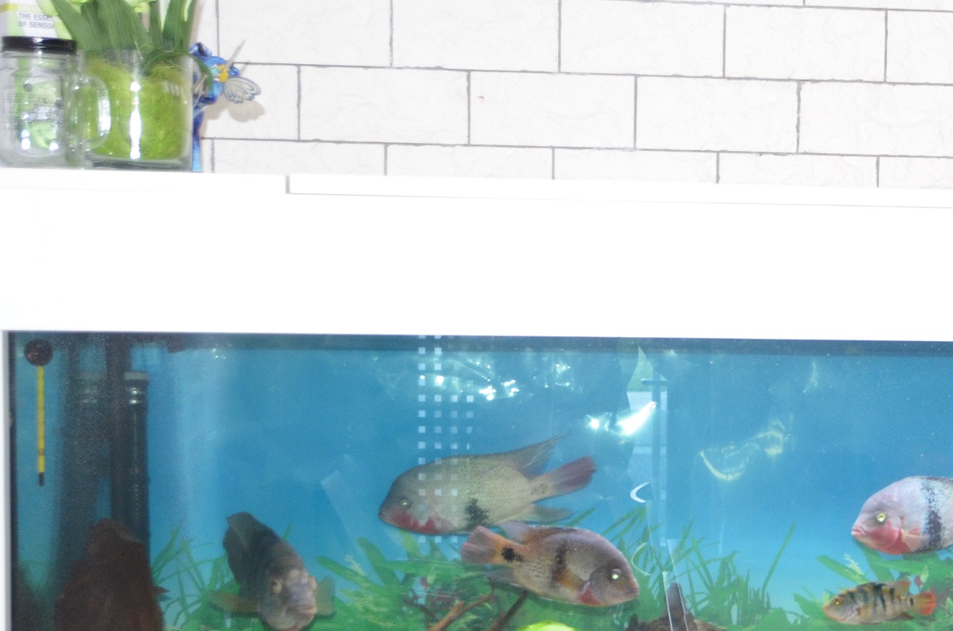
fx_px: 2247
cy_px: 408
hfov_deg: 23.1
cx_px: 912
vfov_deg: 16.0
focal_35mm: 85
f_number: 4
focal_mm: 27
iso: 1250
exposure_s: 1/60
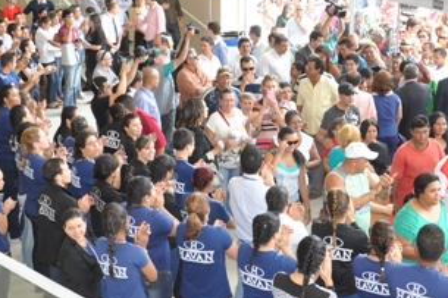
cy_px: 153
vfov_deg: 20.0
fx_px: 846
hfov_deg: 29.6
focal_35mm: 68
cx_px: 250
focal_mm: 18
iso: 1000
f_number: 9
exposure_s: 1/200
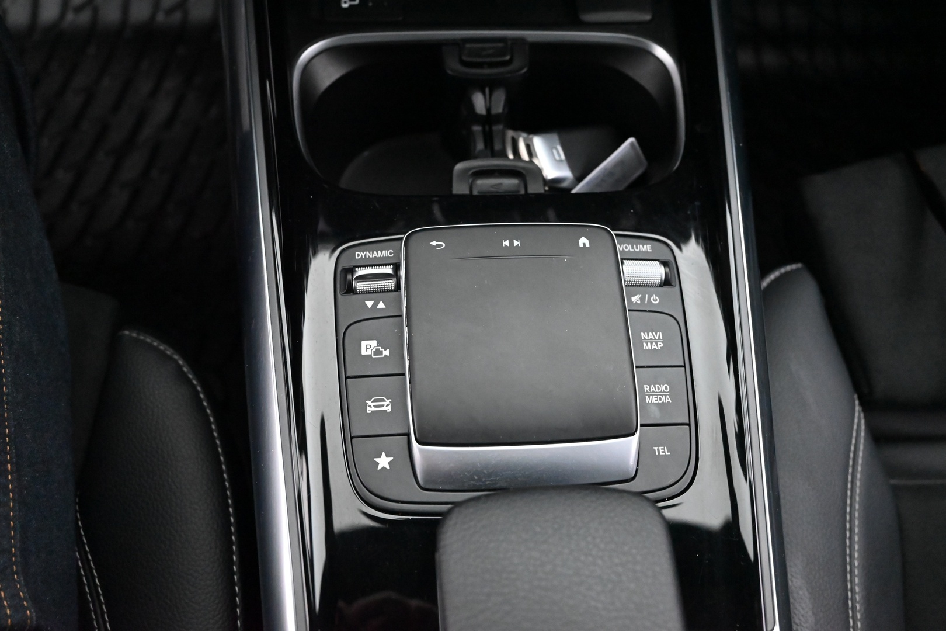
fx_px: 775
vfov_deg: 44.3
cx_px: 473
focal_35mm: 30
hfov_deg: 62.8
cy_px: 316
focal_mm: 29.5
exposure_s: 1/60
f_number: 4.5
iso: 11400
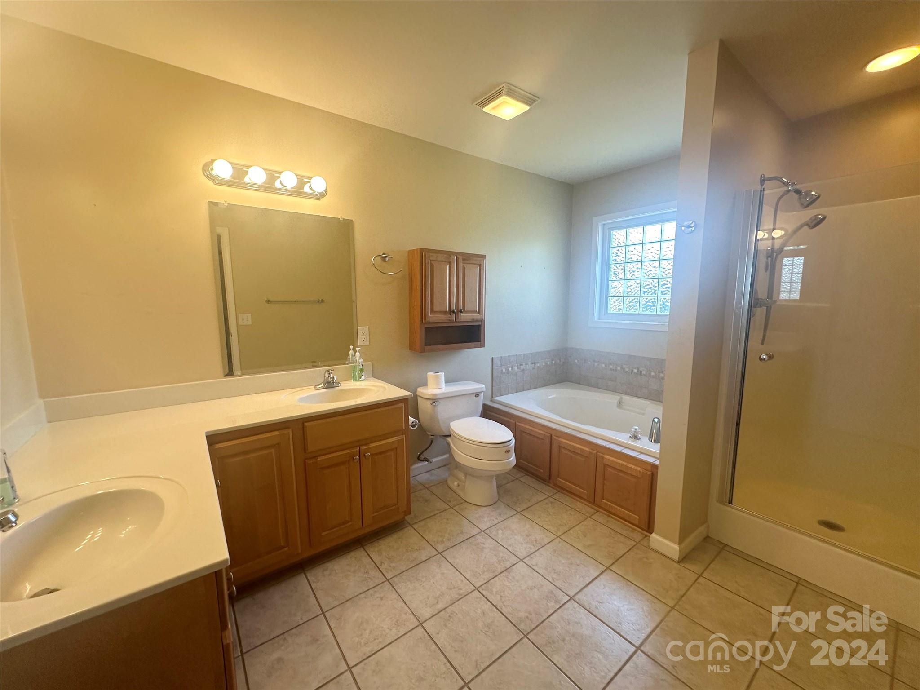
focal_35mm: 14
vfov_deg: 85.7
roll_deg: +0.0
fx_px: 372
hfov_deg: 102.1
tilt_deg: -6.8
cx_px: 460
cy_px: 345
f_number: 2.2
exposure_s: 1/120
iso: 160
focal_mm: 2.22
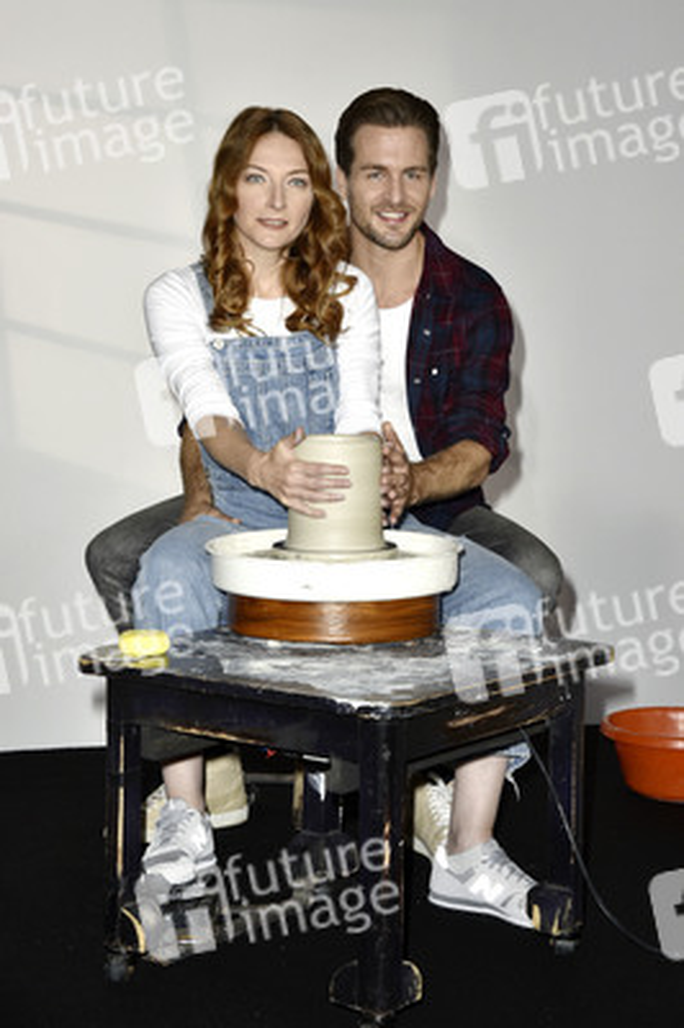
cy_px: 514
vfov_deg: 30.5
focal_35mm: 66
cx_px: 342
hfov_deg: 20.6
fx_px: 1884
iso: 400
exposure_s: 1/200
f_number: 6.3
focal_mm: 66
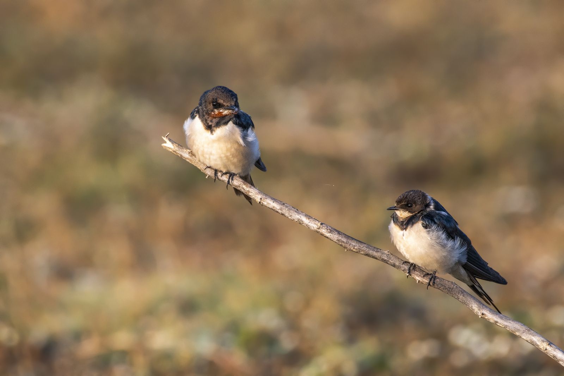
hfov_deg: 2.8
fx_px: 11747
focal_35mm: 750
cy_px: 188
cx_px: 282
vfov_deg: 1.8
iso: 1100
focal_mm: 500
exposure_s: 1/1250
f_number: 7.1
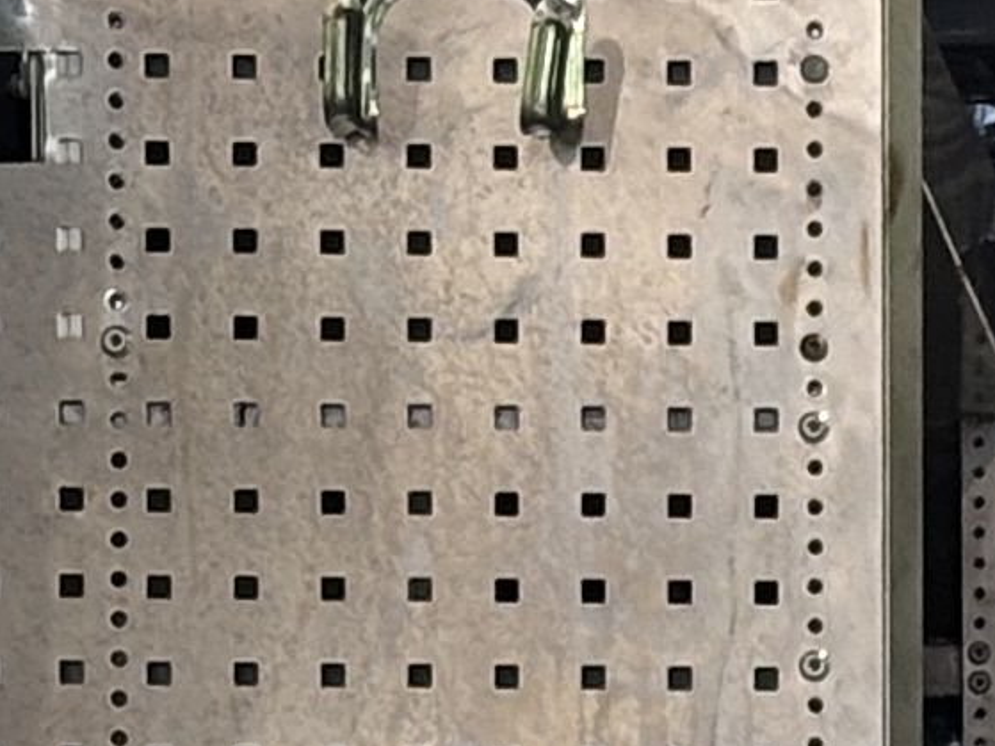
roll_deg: +0.4
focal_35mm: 375
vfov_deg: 3.9
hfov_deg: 5.2
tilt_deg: +0.0
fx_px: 10777
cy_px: 1524
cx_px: 1762
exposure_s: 1/50
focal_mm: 5.96
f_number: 1.6
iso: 100
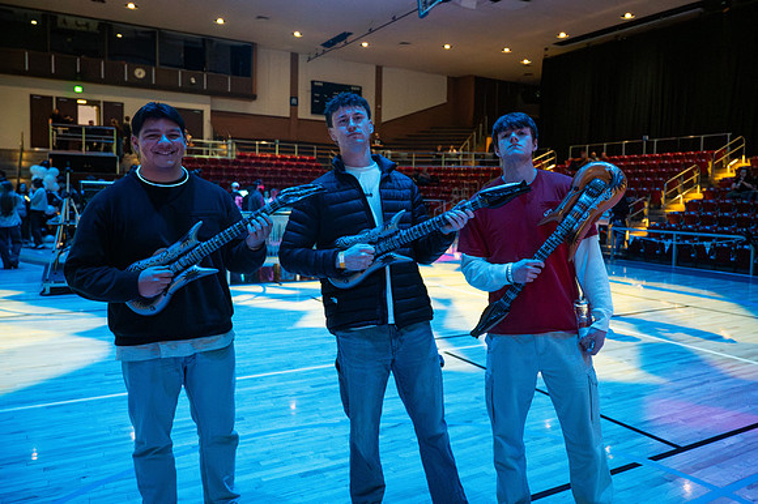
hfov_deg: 63.8
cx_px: 413
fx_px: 608
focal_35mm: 29
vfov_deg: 45.0
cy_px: 229
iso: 10000
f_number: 4
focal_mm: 26.5
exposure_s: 1/320
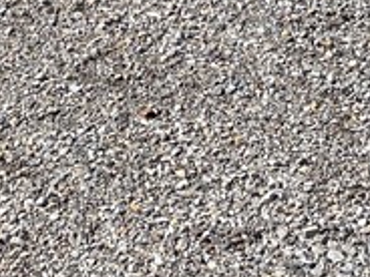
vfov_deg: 8.9
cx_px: -16
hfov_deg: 13.4
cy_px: -476
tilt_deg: -11.3
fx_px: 1550
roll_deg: +1.0
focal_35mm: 145
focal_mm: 5.96
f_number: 1.6
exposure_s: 1/3279
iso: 50
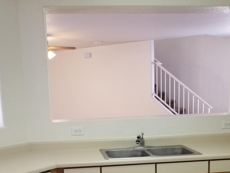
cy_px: 169
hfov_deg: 37.5
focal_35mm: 51
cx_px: 123
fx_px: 339
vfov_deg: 27.1
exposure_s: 1/60
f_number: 1.7
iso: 200
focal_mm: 4.25
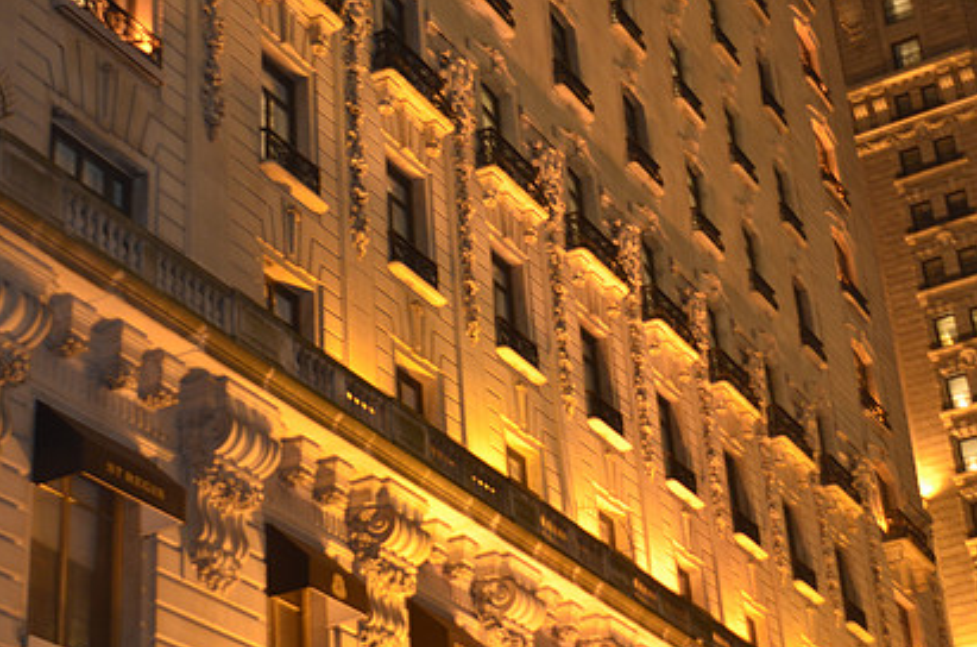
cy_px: 276
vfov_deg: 18.8
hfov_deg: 28.1
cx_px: 551
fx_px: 1949
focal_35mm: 72
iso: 800
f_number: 4.5
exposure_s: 1/8
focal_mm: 34
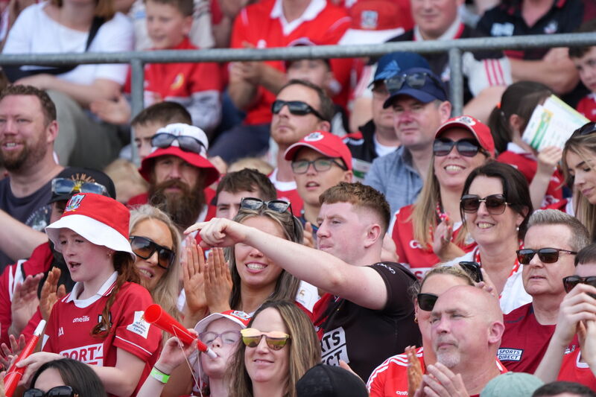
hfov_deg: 3.4
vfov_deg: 2.3
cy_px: 198
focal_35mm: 600
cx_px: 298
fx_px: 9931
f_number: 6.3
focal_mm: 600
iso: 1000
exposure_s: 1/1000
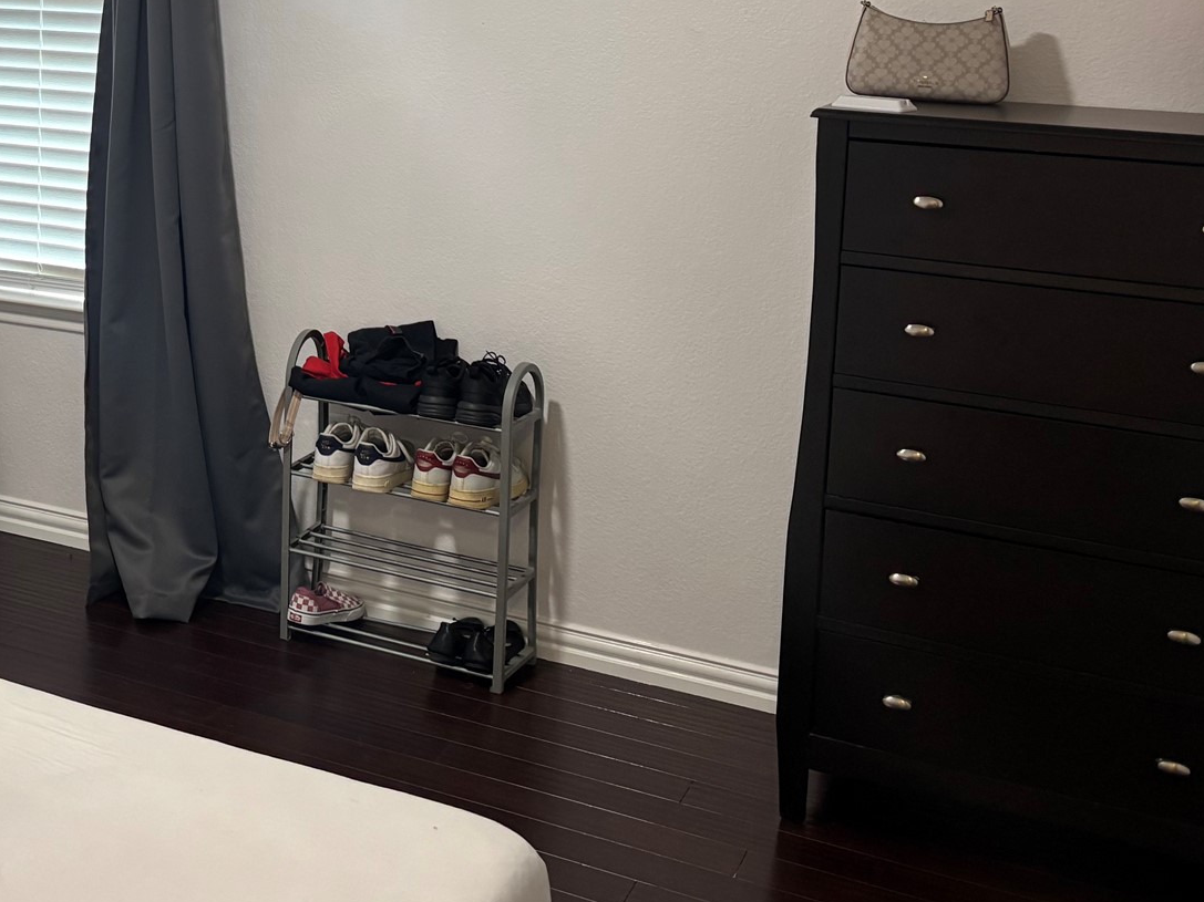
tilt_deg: -6.5
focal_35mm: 49
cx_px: 172
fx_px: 1704
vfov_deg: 28.7
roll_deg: -1.7
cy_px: 112
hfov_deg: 37.0
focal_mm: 5.96
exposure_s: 1/60
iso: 200
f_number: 1.6
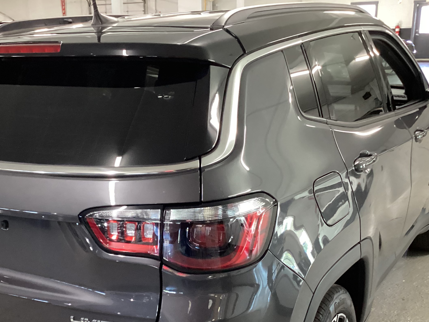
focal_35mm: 48
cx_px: 156
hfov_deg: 39.3
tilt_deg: -18.8
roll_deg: +1.0
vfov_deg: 29.8
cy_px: 243
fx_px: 595
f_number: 2.4
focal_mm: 3.3
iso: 400
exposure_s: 1/40
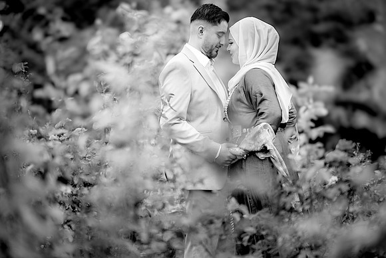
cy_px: 129
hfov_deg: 23.9
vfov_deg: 16.1
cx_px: 193
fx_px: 912
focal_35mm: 85
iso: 100
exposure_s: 1/1600
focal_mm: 85
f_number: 1.4
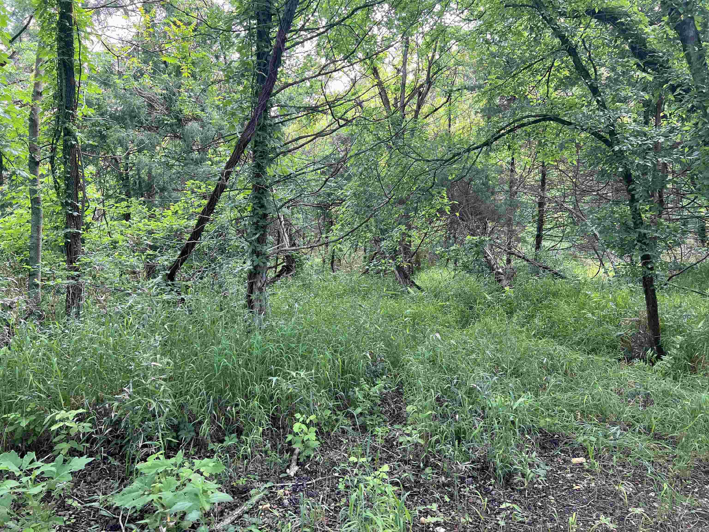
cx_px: 354
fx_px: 533
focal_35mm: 26
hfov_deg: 67.3
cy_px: 266
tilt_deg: -1.9
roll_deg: +1.1
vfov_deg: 53.1
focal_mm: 5.7
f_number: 1.5
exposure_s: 1/121
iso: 80
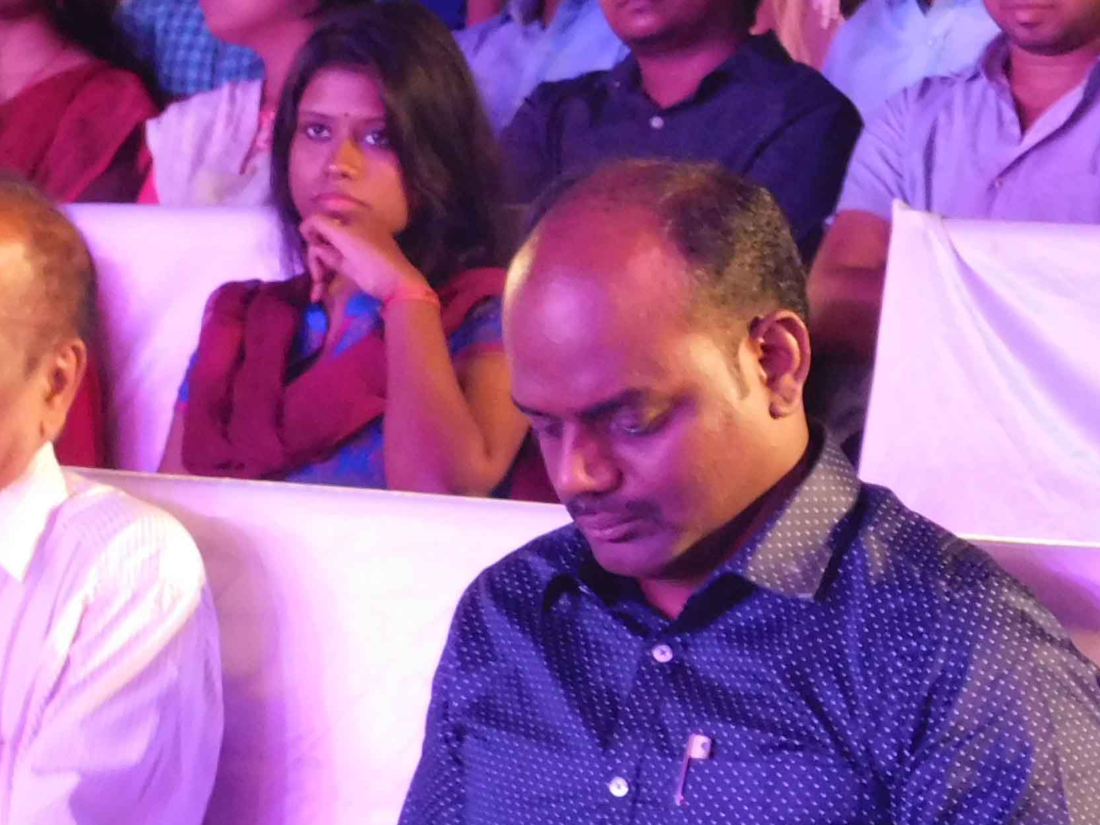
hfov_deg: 8.9
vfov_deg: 6.7
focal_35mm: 222
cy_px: 844
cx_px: 370
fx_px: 7053
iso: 560
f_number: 4.4
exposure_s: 1/8
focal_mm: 14.2
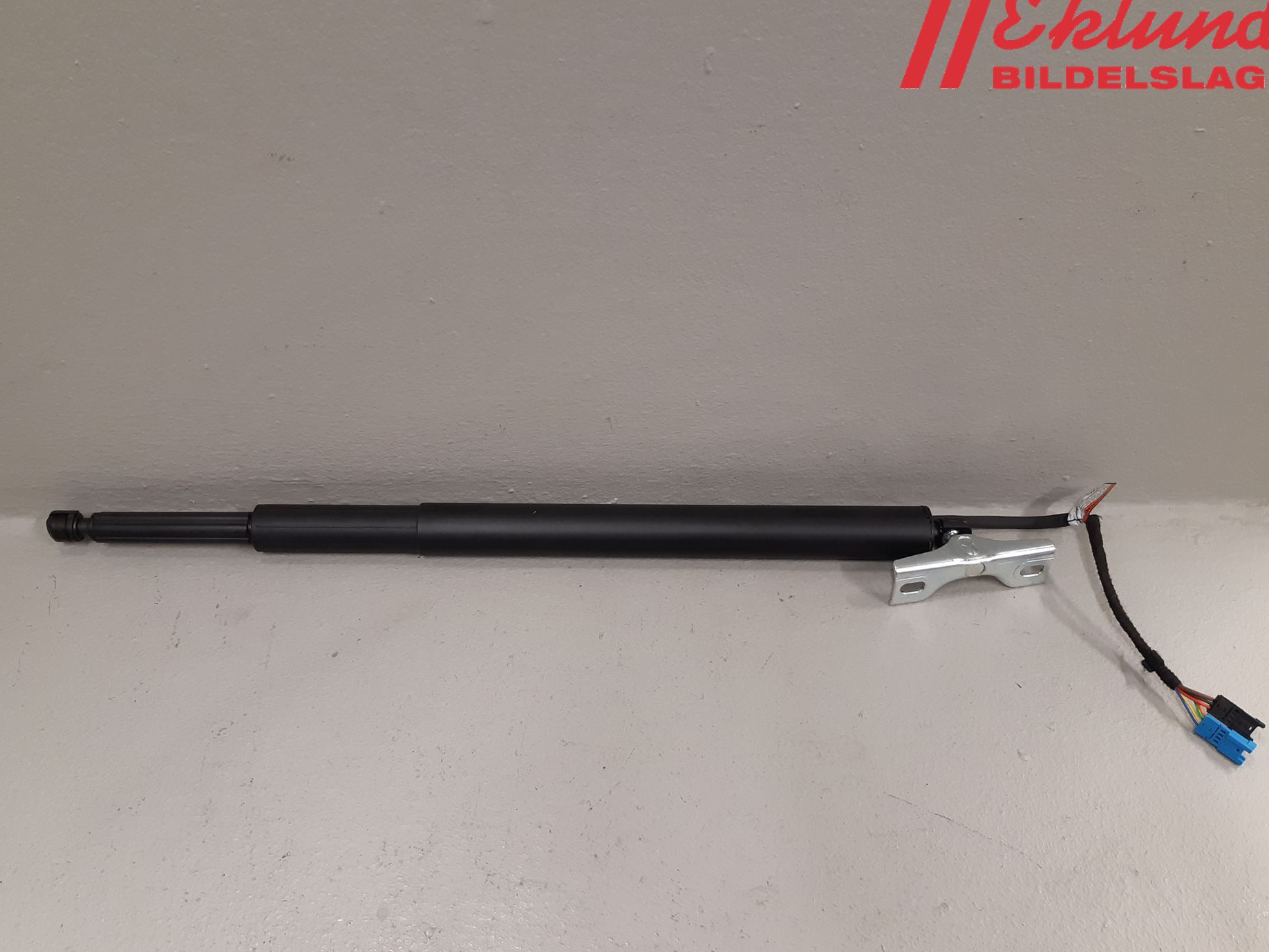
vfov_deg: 48.2
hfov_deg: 61.6
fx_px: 1063
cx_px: 617
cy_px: 503
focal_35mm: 29
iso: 125
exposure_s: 1/50
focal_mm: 3.93
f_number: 1.7
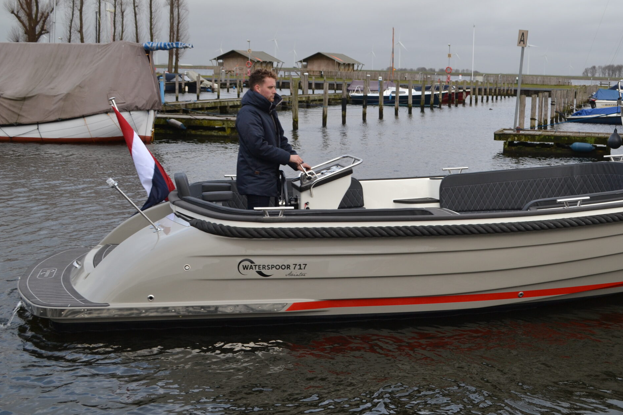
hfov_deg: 39.9
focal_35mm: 49
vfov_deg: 27.5
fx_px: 848
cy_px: 194
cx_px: 416
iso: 180
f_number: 5.6
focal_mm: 24
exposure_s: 1/125
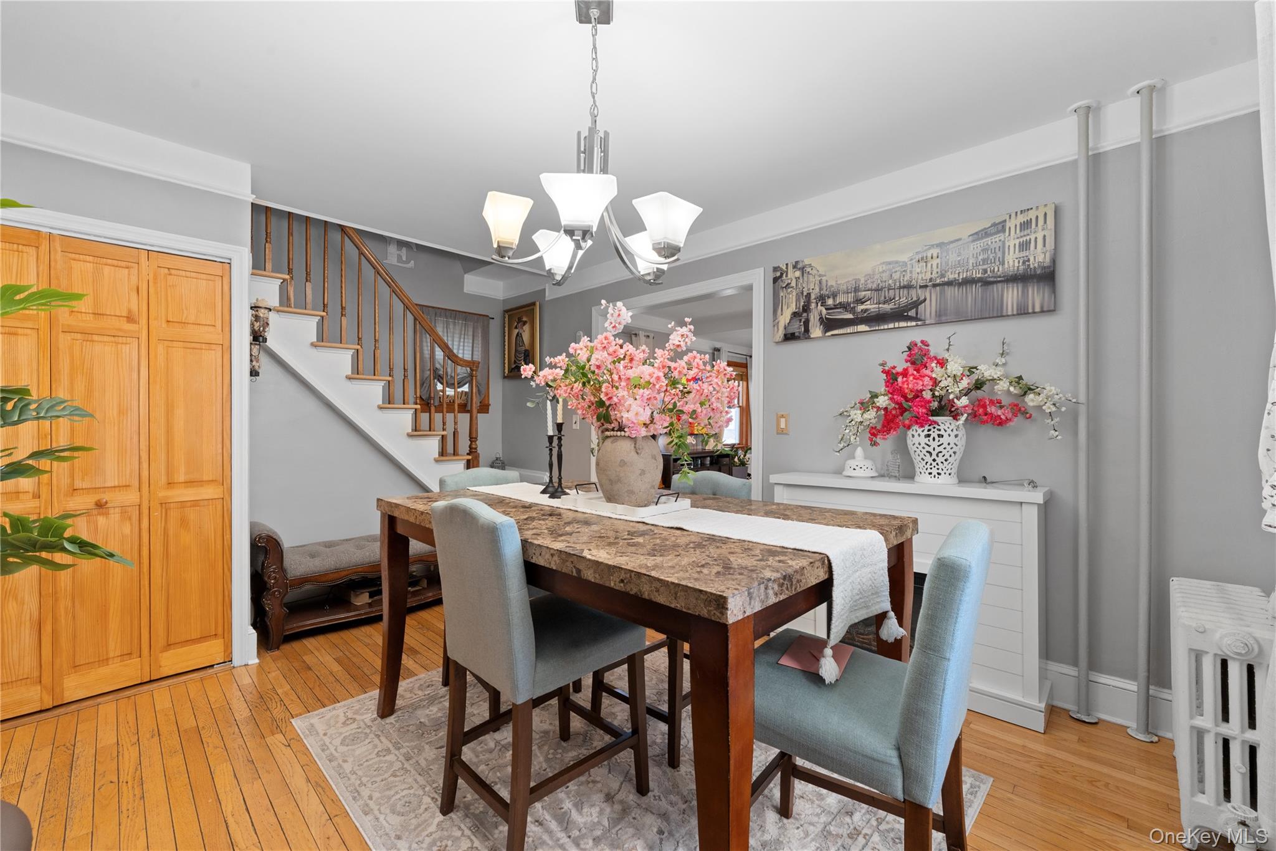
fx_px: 496
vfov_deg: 81.2
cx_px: 638
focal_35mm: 14
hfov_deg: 104.3
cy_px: 426
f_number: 10
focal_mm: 14
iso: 800
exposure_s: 1/3
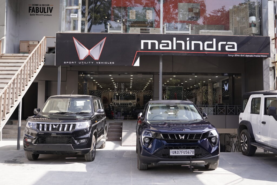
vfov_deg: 34.2
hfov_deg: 49.5
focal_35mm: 39
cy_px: 92
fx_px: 300
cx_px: 138
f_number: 2.8
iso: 250
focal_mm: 26
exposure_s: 1/1250
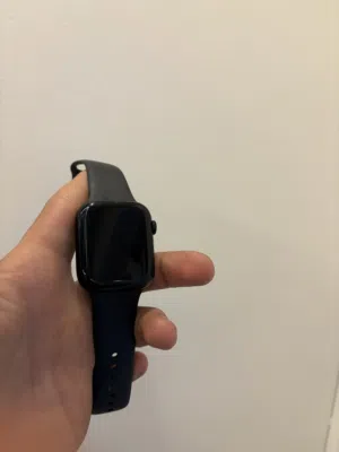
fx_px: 339
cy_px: 226
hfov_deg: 53.1
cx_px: 170
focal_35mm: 26
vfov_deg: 67.3
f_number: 1.6
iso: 200
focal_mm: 5.96
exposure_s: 1/50
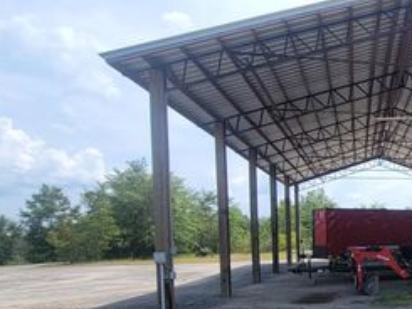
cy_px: 237
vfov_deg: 40.5
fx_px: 405
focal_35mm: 34
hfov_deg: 40.6
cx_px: 476
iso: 50
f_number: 2.2
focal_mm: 2.2
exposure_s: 1/1182
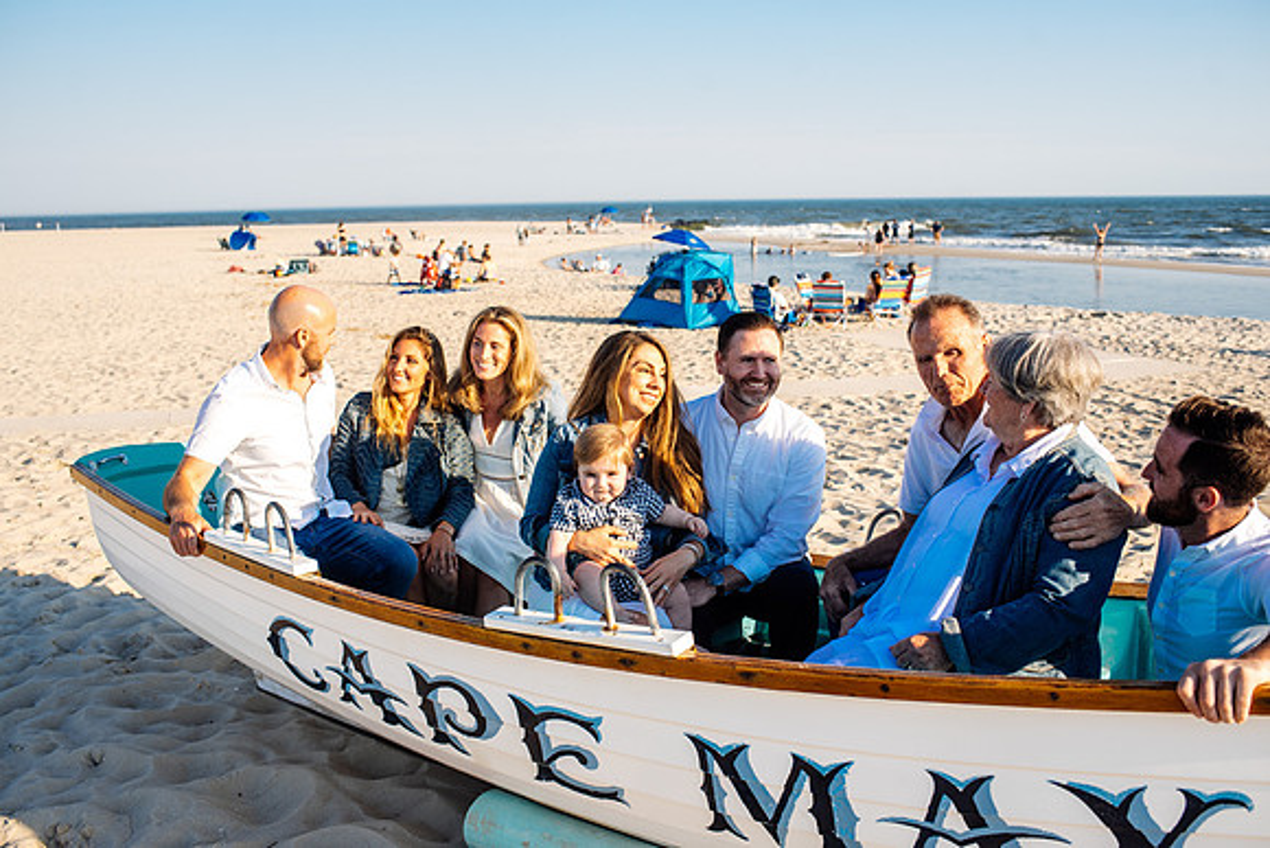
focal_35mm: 35
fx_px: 1235
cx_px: 635
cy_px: 424
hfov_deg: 54.4
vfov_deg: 37.9
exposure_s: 1/1000
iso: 160
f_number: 4.5
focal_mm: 35
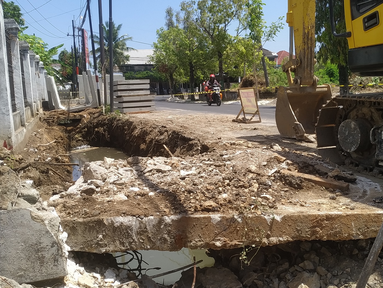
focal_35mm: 24
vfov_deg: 56.8
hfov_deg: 71.6
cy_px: 144
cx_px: 192
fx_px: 266
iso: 100
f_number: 1.9
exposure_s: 1/1682
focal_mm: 3.94
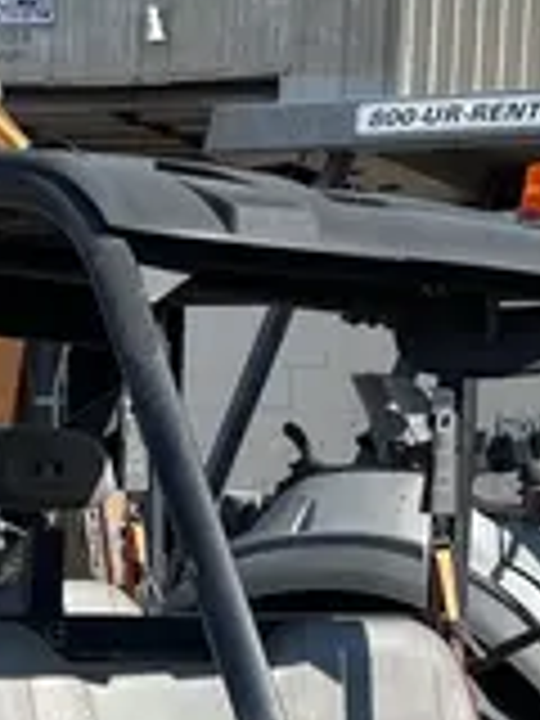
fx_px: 2475
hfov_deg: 12.4
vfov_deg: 15.7
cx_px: 230
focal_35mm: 119
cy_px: 956
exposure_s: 1/2222
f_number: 1.6
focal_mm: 5.1
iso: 50
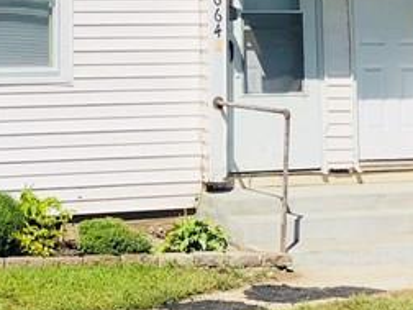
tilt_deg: +6.3
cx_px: 139
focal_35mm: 114
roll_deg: +1.3
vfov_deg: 12.6
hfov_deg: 17.2
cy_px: -90
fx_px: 1360
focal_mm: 3.99
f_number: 1.8
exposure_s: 1/6024
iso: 20
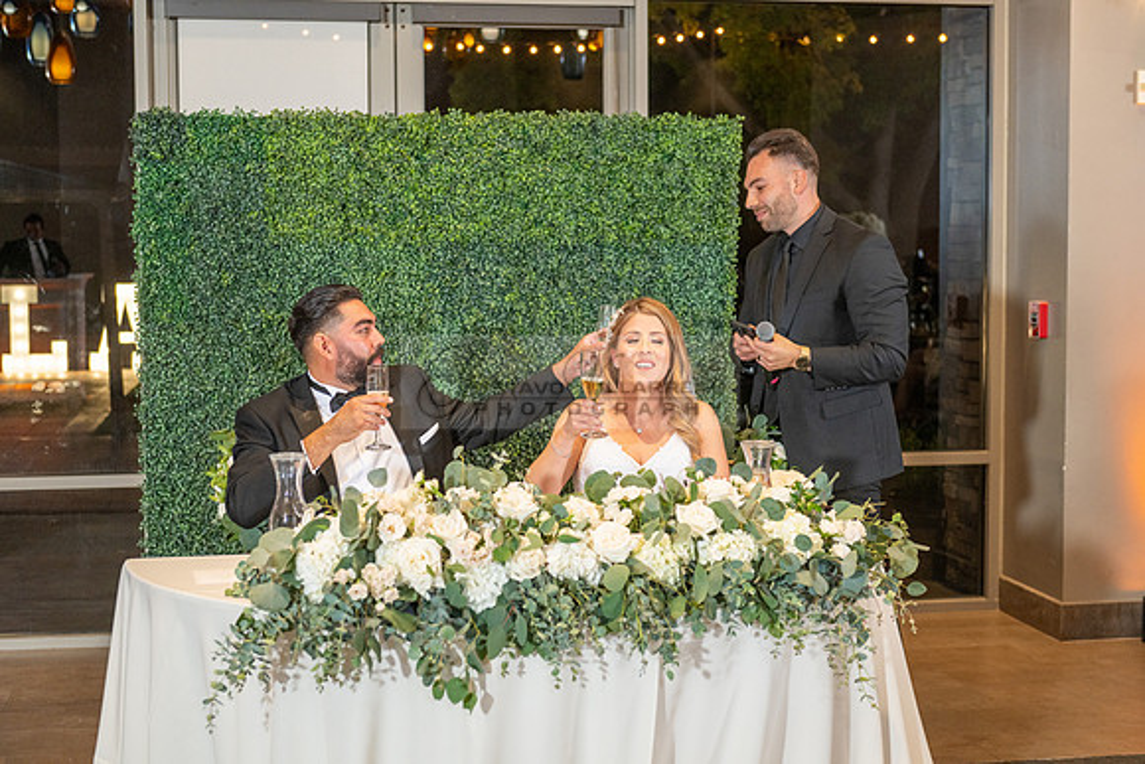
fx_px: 1845
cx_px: 572
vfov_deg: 23.4
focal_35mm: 58
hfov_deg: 34.5
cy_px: 382
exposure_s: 1/160
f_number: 3.5
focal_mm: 58
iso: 800
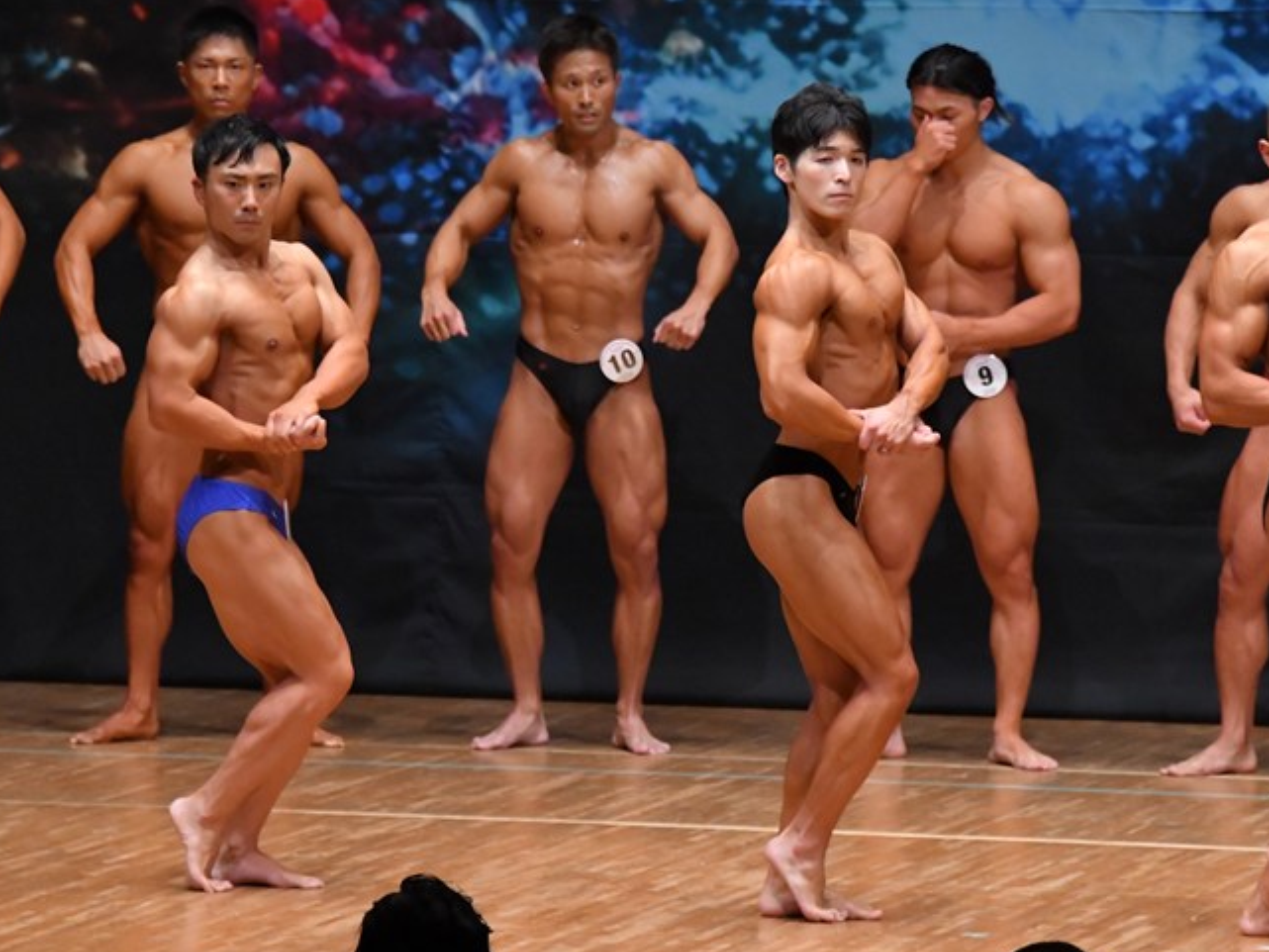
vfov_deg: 4.5
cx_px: 654
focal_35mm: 331
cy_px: 503
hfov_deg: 6.0
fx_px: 12137
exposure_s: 1/400
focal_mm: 190
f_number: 5.6
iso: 6400
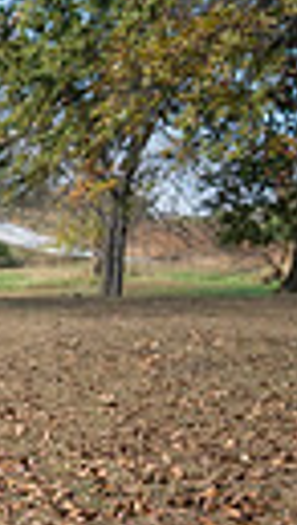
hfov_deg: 6.2
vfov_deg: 13.1
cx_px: -866
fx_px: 2272
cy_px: 459
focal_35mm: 163
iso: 400
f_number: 6.3
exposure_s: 1/640
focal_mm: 32
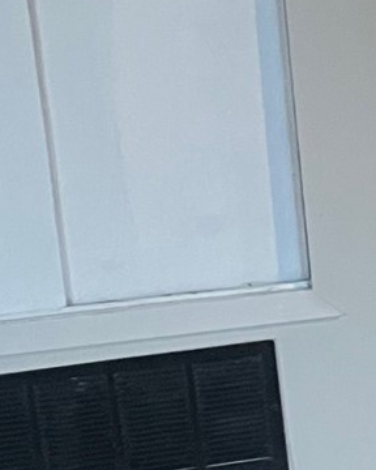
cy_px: 110
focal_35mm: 139
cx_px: 953
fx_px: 1934
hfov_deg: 9.6
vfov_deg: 13.8
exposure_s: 1/40
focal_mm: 5.1
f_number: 1.6
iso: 640
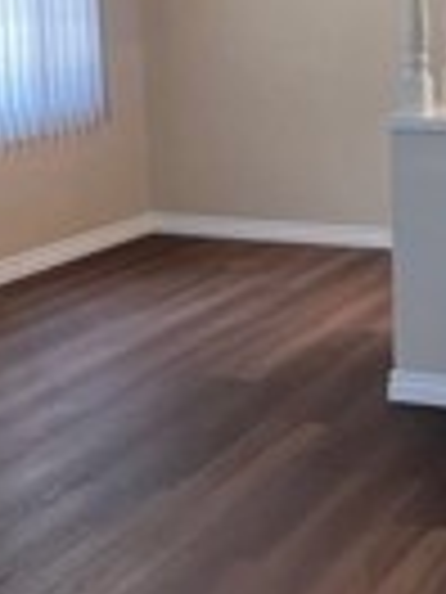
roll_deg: -0.1
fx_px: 1082
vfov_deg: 30.1
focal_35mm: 63
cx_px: 595
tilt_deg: -7.8
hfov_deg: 21.0
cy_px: 135
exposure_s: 1/120
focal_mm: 1.57
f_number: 1.8
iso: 160
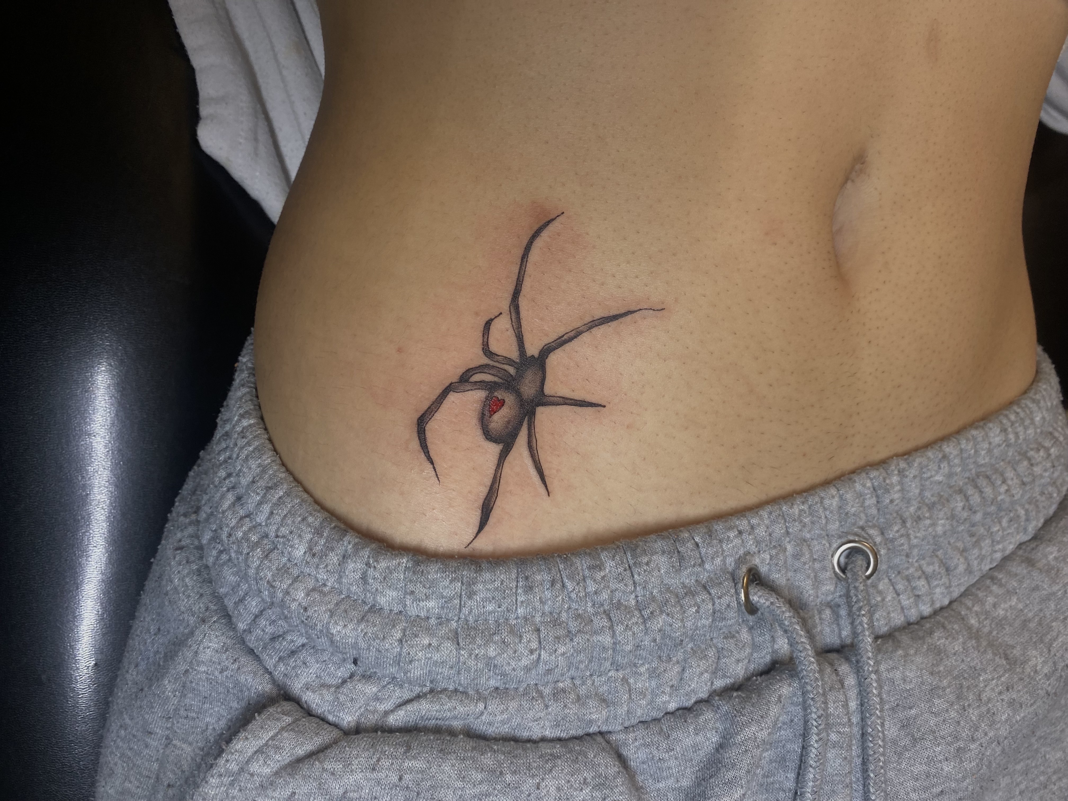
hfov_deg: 67.3
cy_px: 400
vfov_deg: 53.1
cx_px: 534
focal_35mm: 26
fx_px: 802
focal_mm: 4.25
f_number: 1.8
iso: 64
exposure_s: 1/60
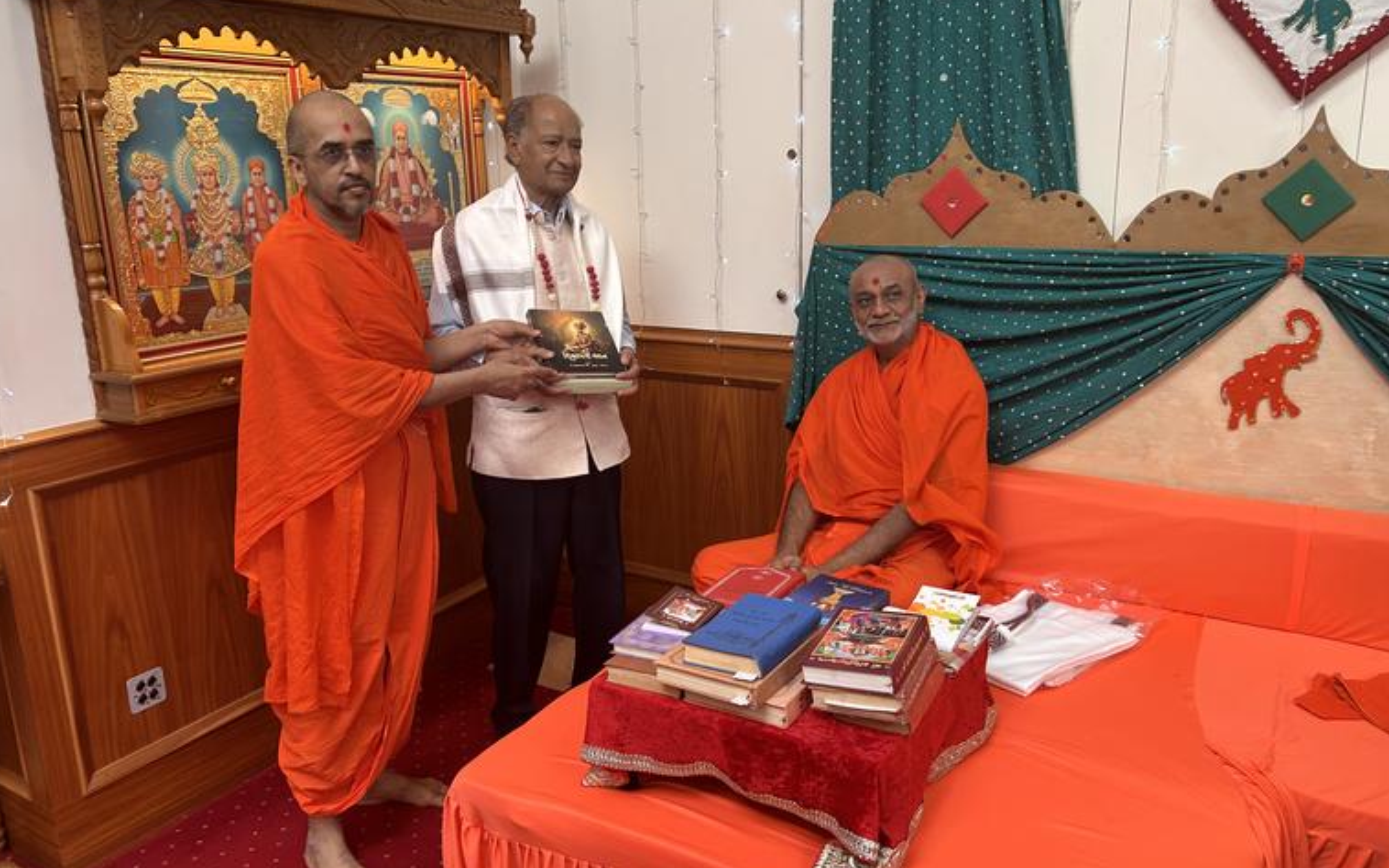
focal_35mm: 28
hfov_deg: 66.5
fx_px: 1060
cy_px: 419
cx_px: 691
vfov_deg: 44.5
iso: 80
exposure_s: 1/100
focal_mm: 5.7
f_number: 1.5
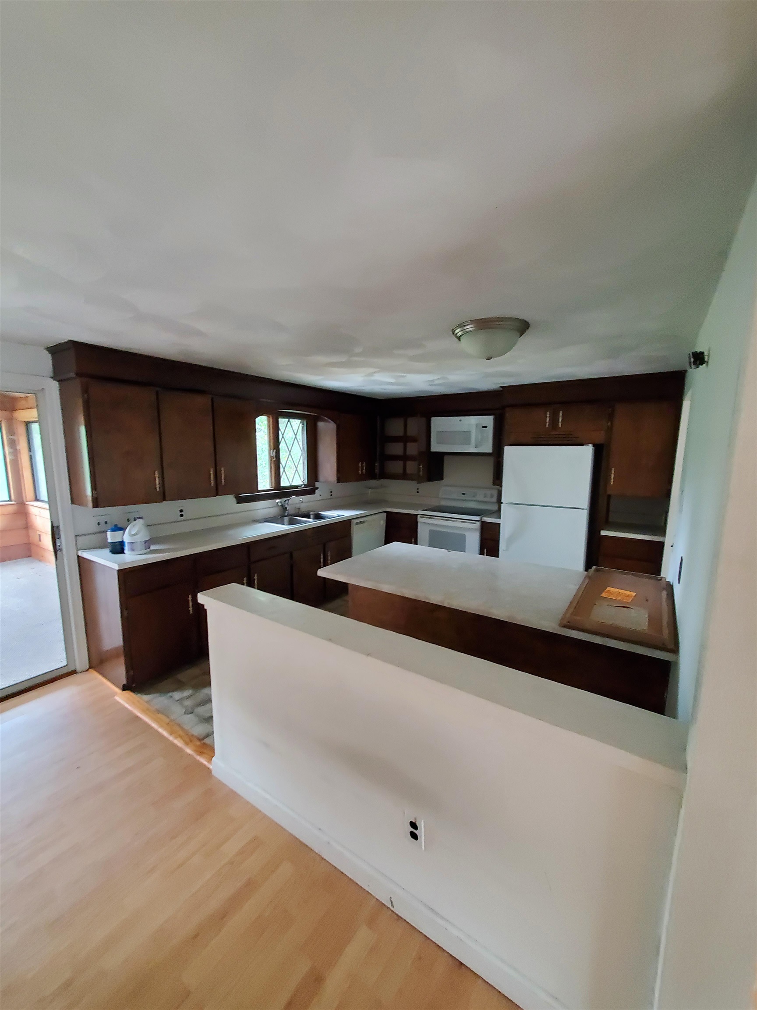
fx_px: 379
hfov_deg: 89.9
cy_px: 505
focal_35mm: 13
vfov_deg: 106.2
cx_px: 378
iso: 1000
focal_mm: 1.8
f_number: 2.2
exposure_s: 1/24
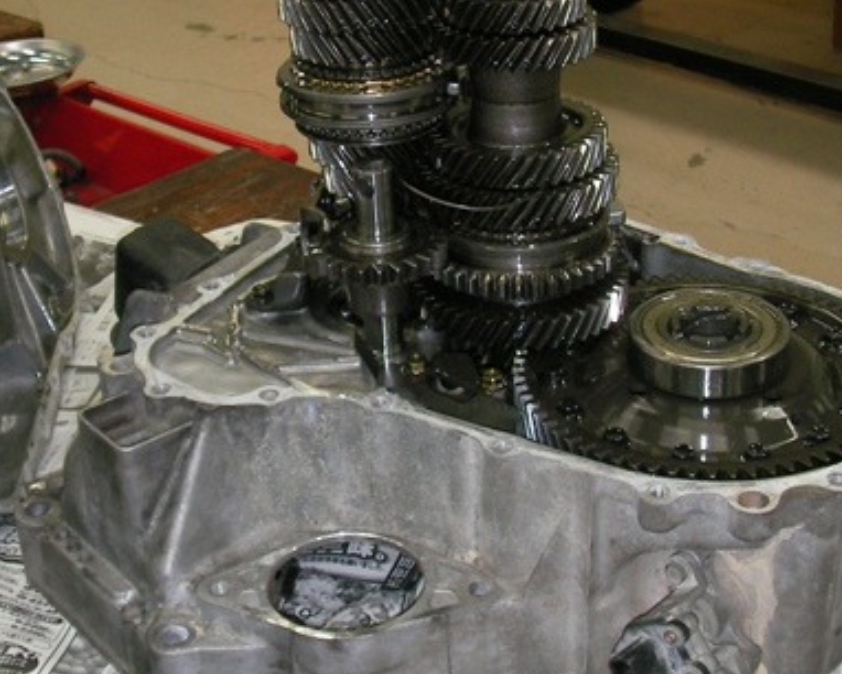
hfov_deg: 28.2
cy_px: 297
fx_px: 1670
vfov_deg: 22.8
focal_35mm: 67
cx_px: 309
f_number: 3.5
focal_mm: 6.3
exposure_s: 1/30
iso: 118
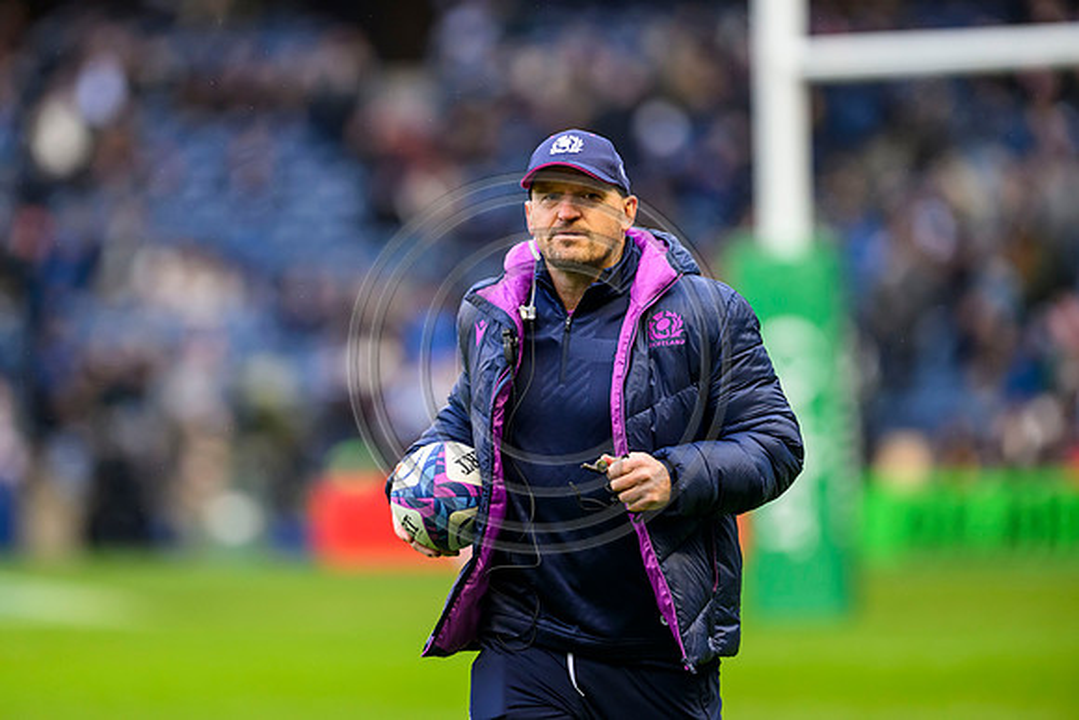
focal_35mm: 400
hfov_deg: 5.2
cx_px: 540
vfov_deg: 3.4
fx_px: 11991
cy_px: 360
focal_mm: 400
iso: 3200
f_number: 3.5
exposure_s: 1/1600
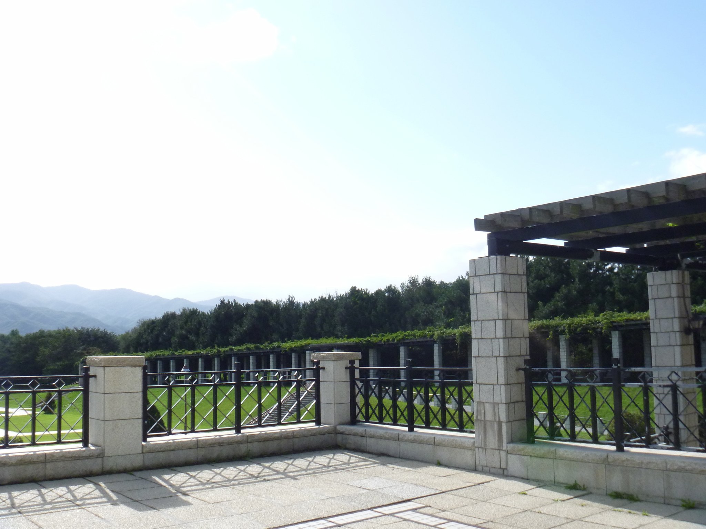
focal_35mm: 35
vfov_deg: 40.7
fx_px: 714
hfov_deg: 52.6
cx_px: 353
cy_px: 264
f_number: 5.6
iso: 200
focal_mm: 6.3
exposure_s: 1/500
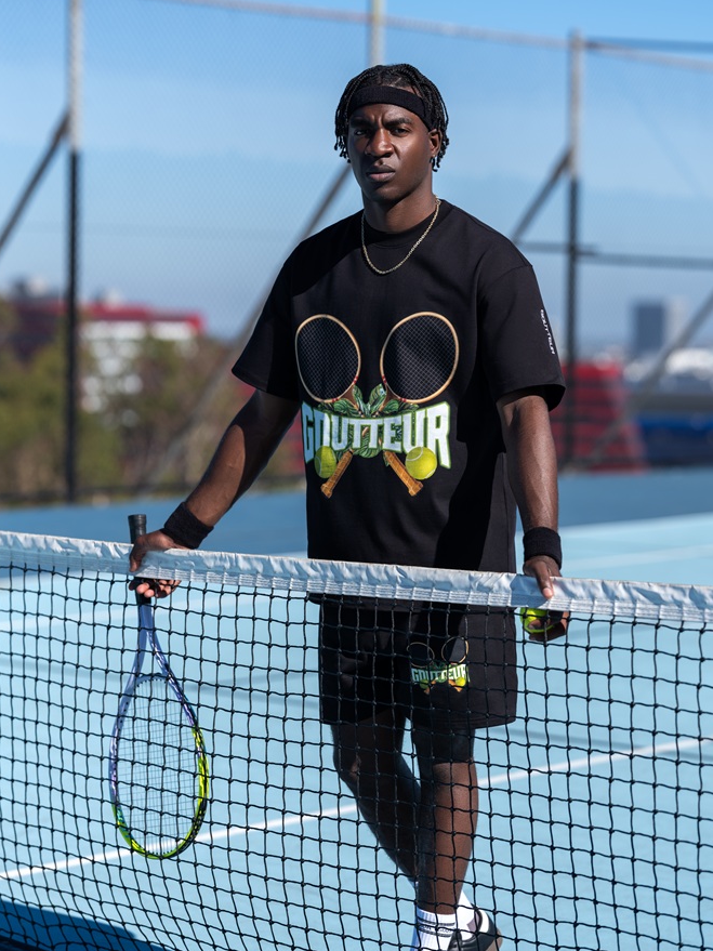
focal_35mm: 99
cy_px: 420
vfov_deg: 19.8
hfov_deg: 14.9
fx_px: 2720
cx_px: 379
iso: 160
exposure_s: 1/2000
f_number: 3.2
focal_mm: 110
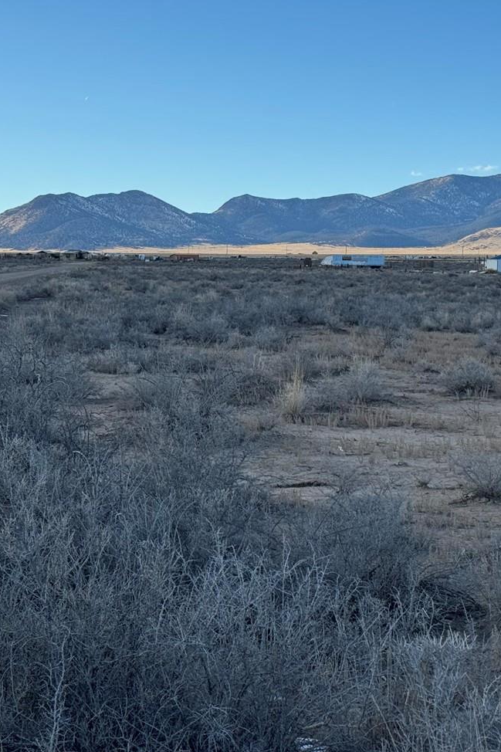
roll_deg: -1.2
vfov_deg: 24.8
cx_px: 281
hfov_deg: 16.6
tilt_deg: -3.9
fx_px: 1712
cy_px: 345
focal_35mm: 82
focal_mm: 6.76
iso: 64
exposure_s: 1/2959
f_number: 1.78
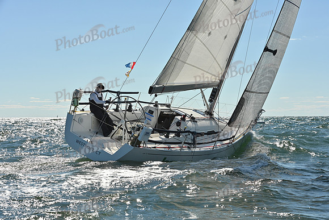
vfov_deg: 19.5
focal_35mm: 70
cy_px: 110
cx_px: 164
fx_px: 640
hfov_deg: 28.8
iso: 320
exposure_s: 1/1600
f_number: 9
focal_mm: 70
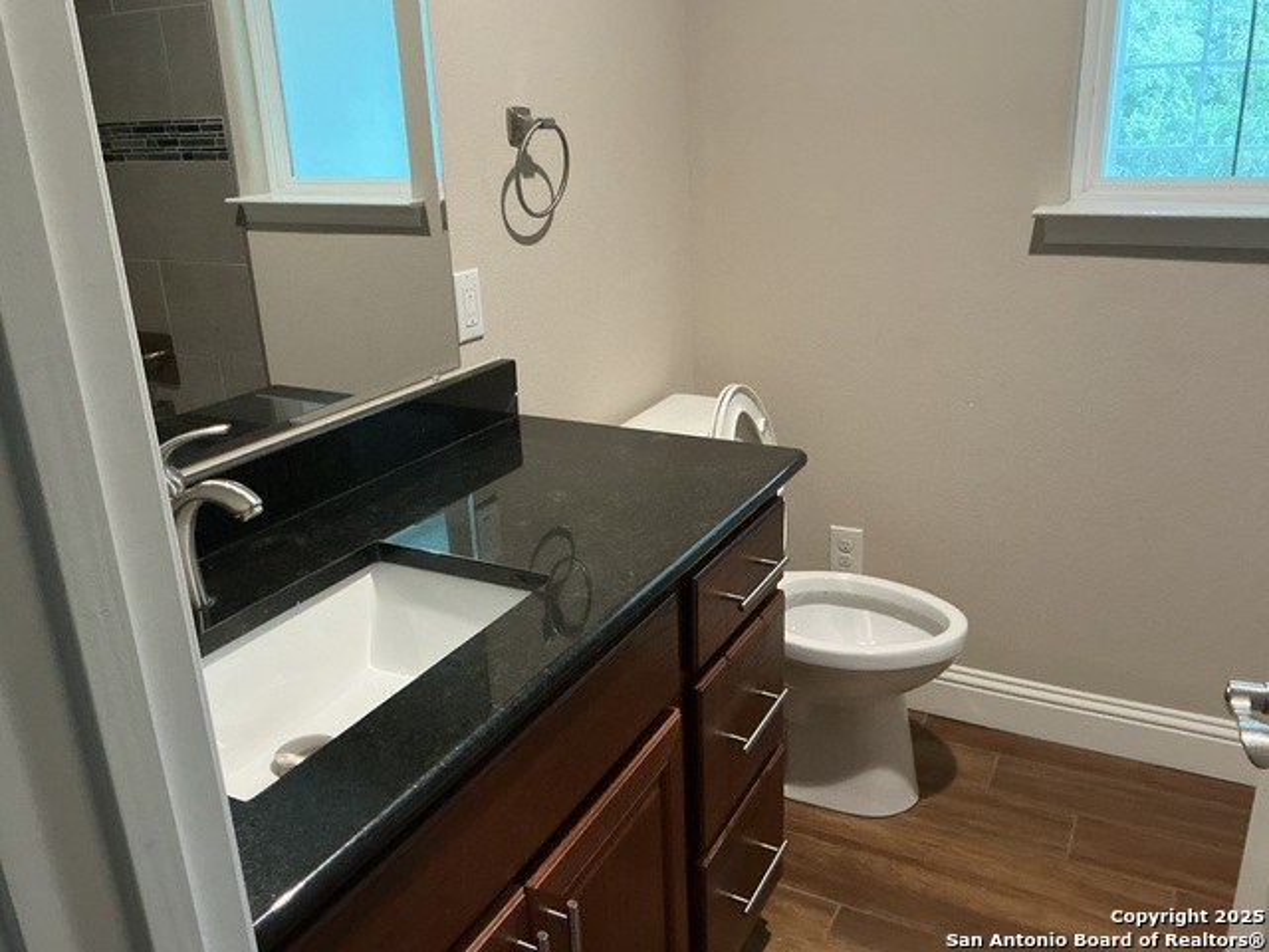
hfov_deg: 61.7
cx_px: 634
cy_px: 476
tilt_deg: -19.8
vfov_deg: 48.2
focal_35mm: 29
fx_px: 1063
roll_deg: +2.5
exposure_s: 1/60
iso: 250
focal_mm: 3
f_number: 1.8
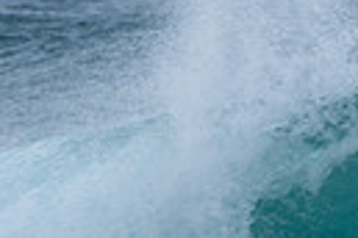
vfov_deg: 0.4
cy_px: 364
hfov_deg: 0.6
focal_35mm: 3239
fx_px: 32208
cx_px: 538
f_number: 6.3
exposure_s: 1/400
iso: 100
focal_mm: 480
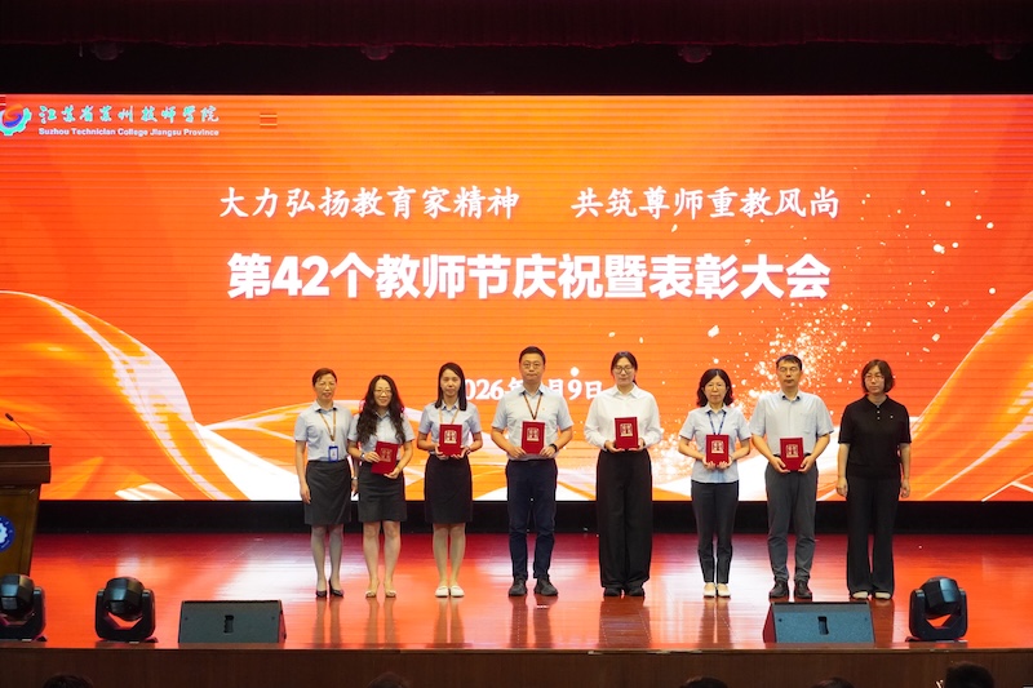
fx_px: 1936
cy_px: 344
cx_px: 516
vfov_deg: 20.2
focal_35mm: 68
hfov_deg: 29.9
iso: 4000
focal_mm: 45
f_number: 5
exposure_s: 1/250
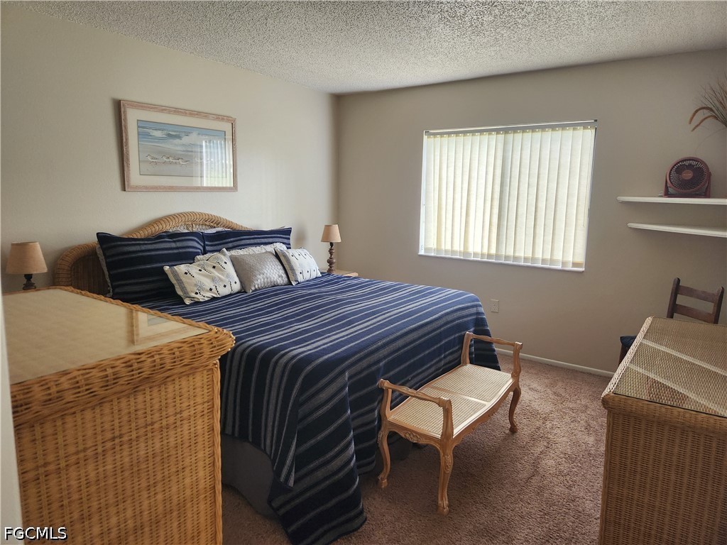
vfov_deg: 58.9
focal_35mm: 23
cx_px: 364
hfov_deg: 73.9
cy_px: 272
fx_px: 483
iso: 250
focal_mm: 5.4
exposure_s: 1/120
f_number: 1.8
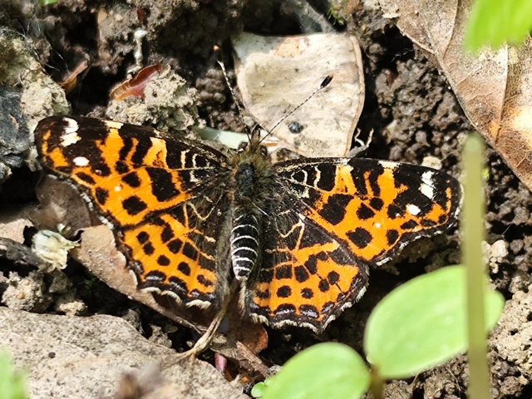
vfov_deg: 10.8
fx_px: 2106
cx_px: 266
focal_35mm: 137
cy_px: 200
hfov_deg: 14.4
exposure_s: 1/144
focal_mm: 6.19
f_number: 1.65
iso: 50
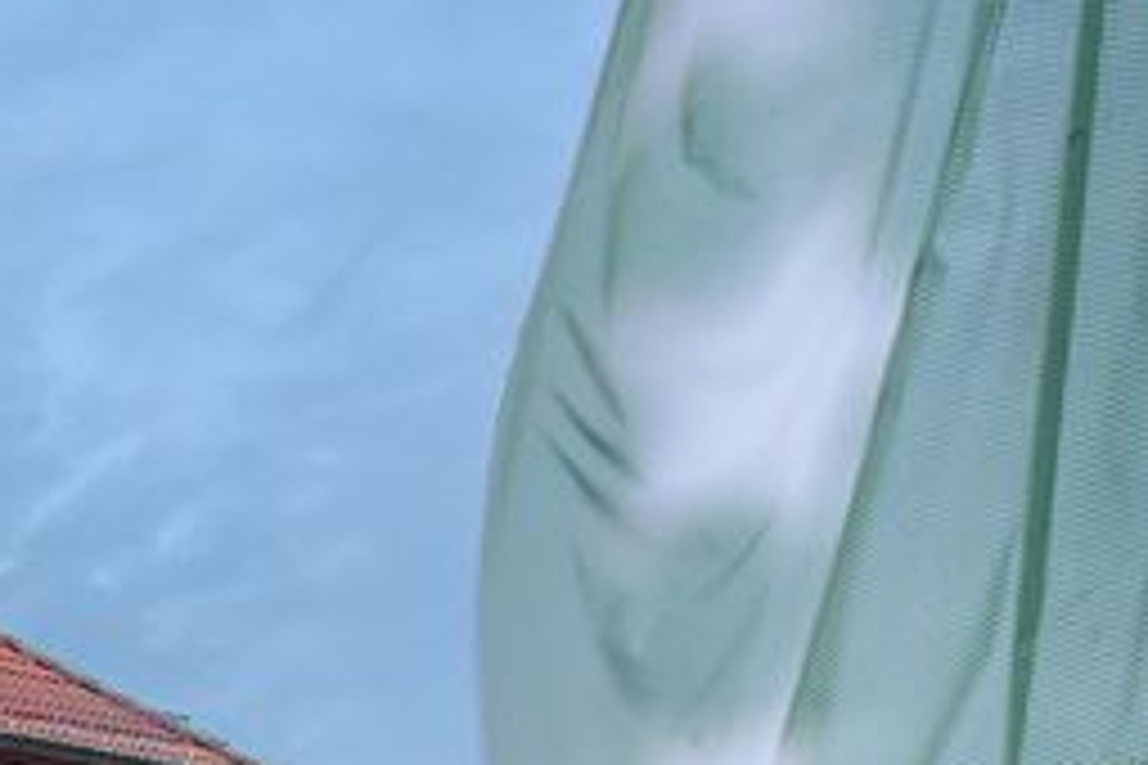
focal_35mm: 80
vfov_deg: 14.2
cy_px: 1541
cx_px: -1211
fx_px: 2551
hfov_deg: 17.4
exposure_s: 1/40
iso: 3200
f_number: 4.5
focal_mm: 17
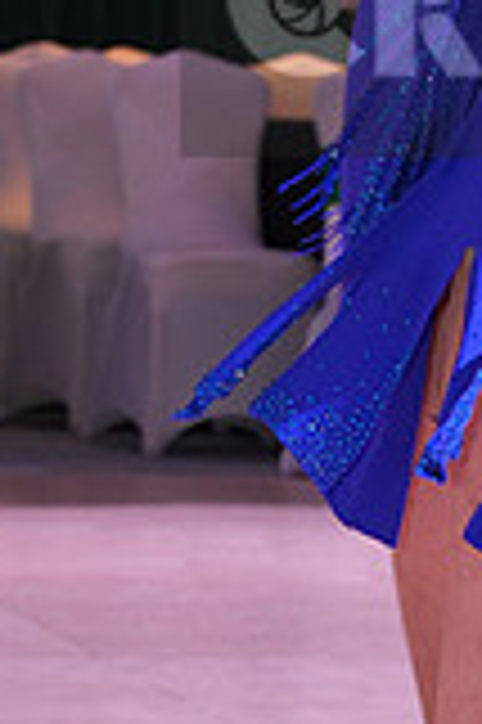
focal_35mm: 281
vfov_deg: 7.3
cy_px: 9
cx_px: 804
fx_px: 5655
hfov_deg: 4.8
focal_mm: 78
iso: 2000
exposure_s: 1/250
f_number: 5
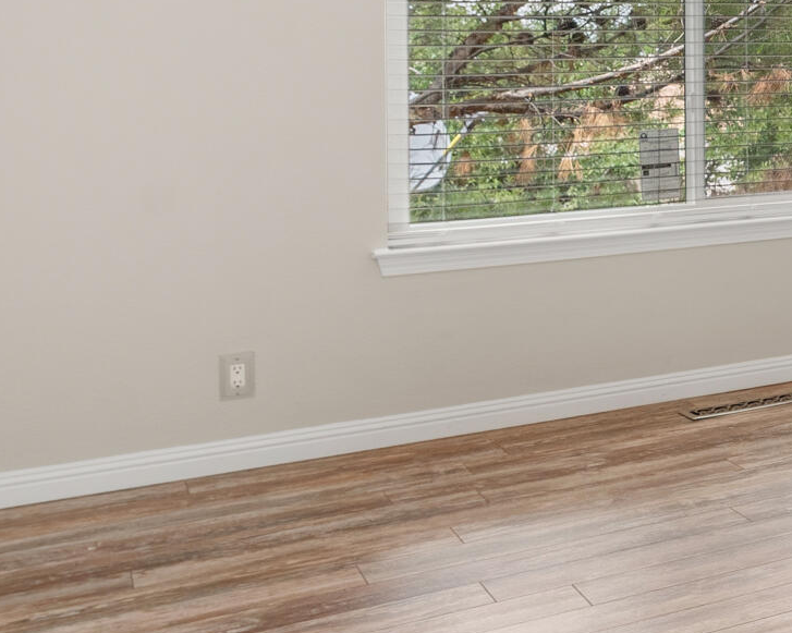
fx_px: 1498
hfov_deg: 21.1
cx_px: 1387
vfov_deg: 23.1
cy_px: 38
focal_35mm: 64
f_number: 8
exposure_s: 1/1.67
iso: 320
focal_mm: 16.5
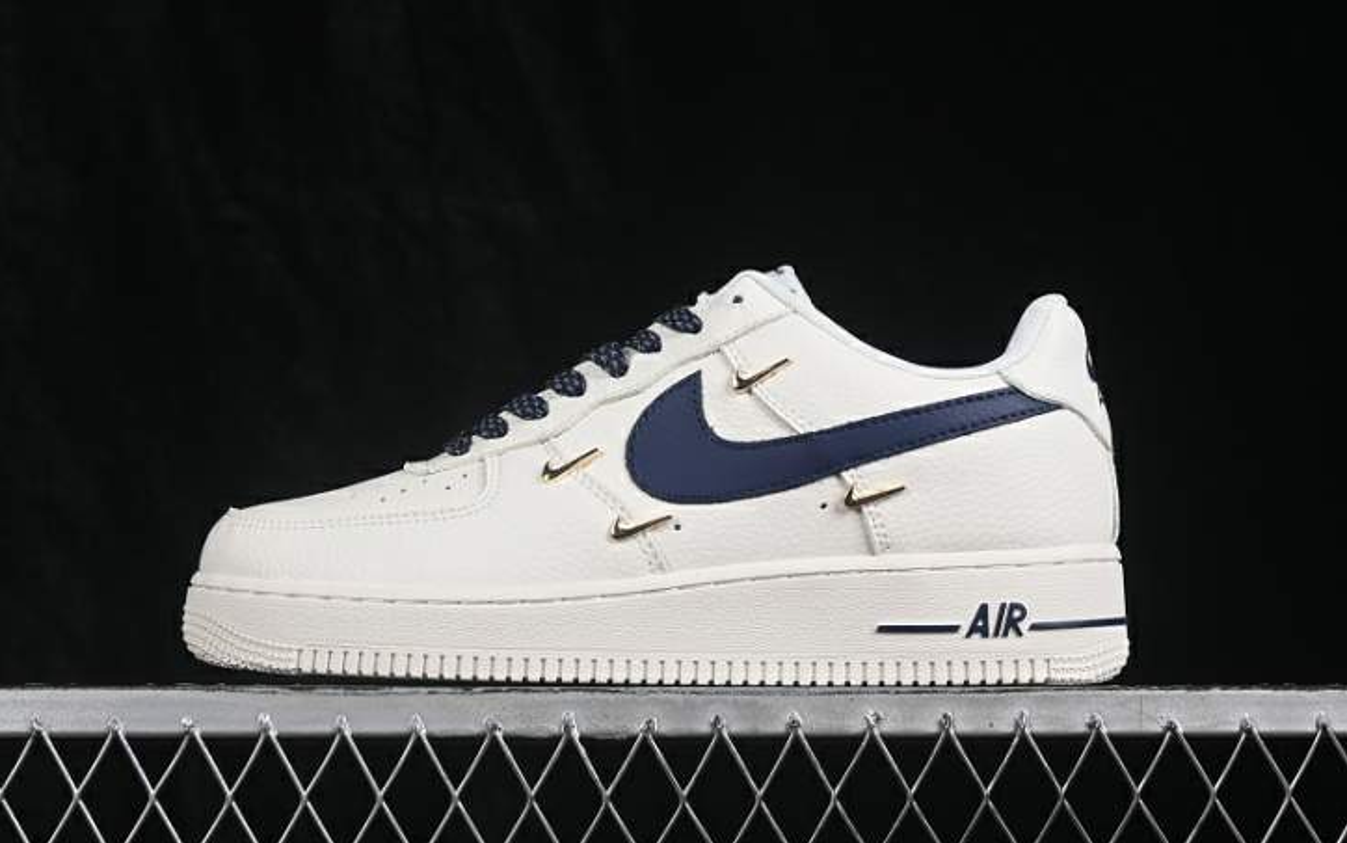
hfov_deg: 26.8
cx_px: 675
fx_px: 2828
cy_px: 406
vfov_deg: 17.0
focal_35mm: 77
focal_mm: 50
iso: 160
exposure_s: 1/80
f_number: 8
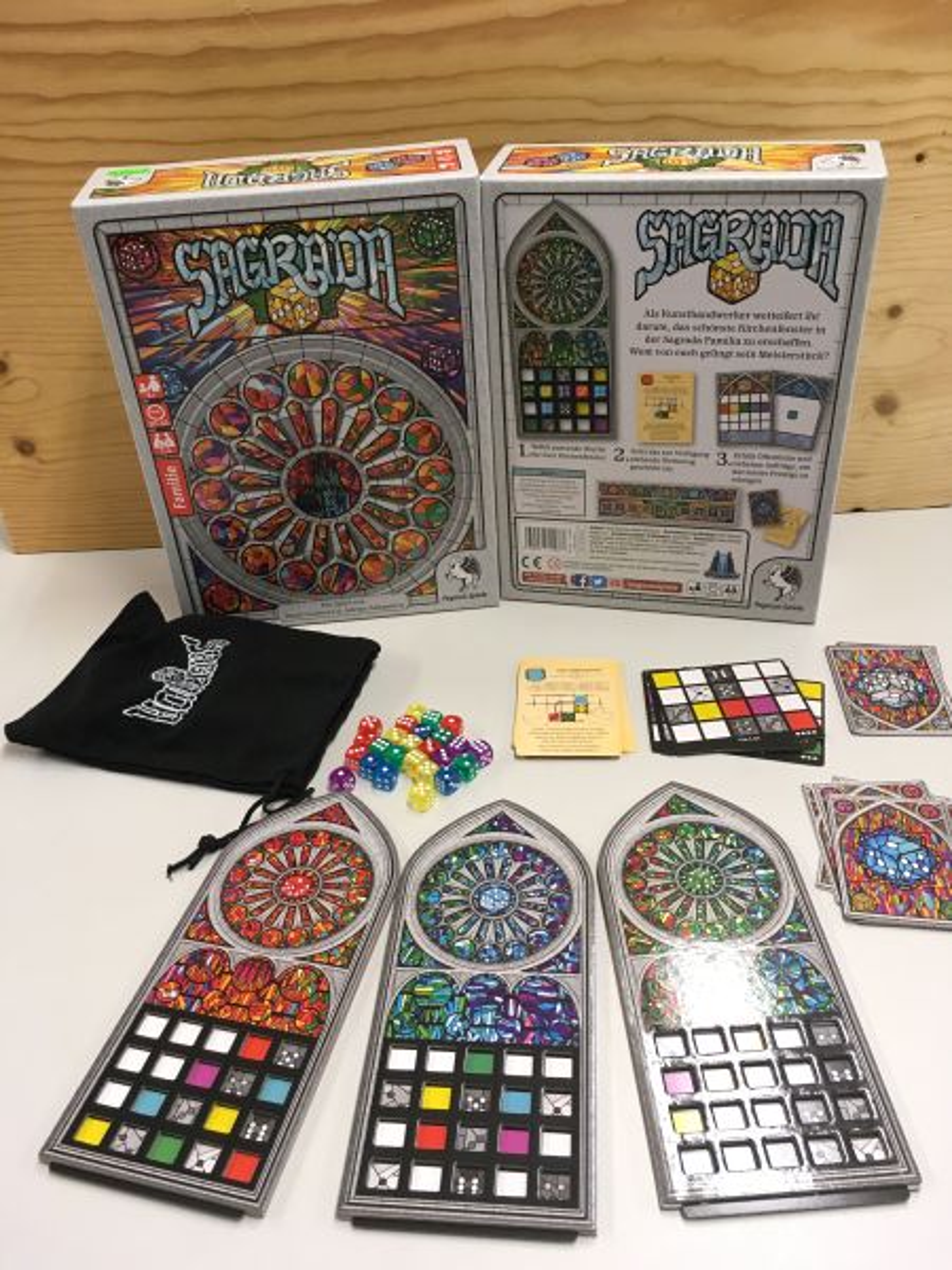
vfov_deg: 61.7
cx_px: 476
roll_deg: +3.8
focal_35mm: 29
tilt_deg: -35.2
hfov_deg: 48.2
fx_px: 1063
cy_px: 635
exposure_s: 1/33
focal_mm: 4.15
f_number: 2.2
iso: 64
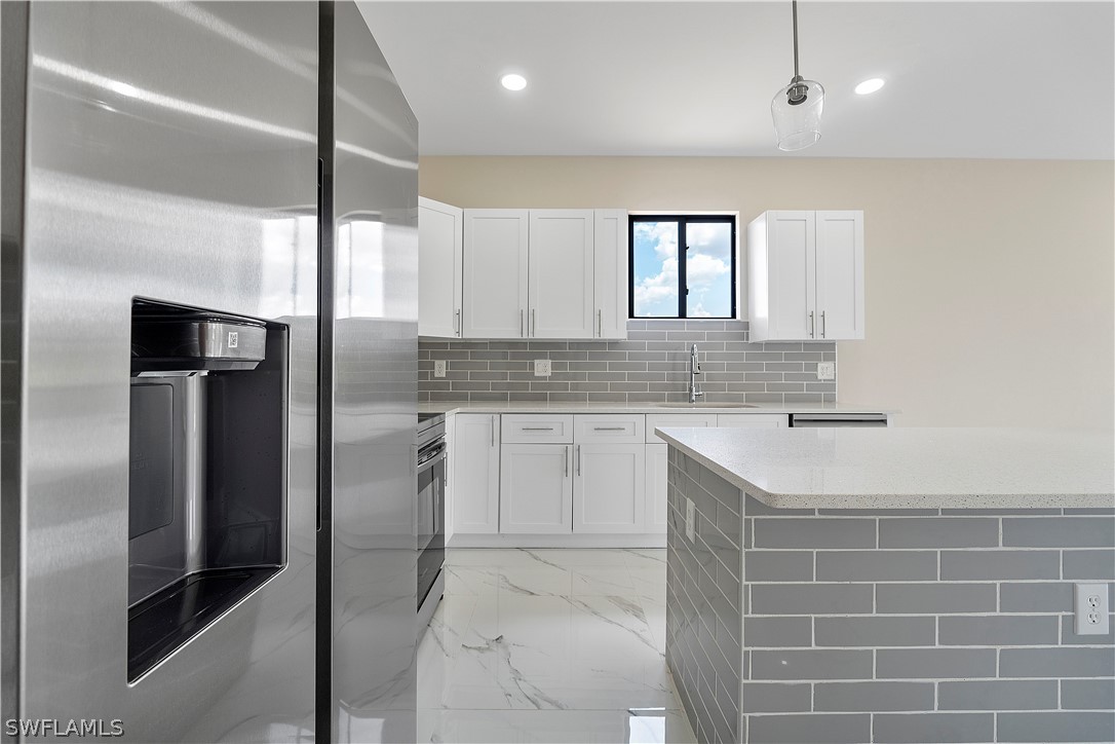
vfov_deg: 77.3
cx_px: 558
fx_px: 465
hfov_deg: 100.4
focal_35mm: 15
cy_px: 372
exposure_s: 1/60
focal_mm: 10
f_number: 4
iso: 100
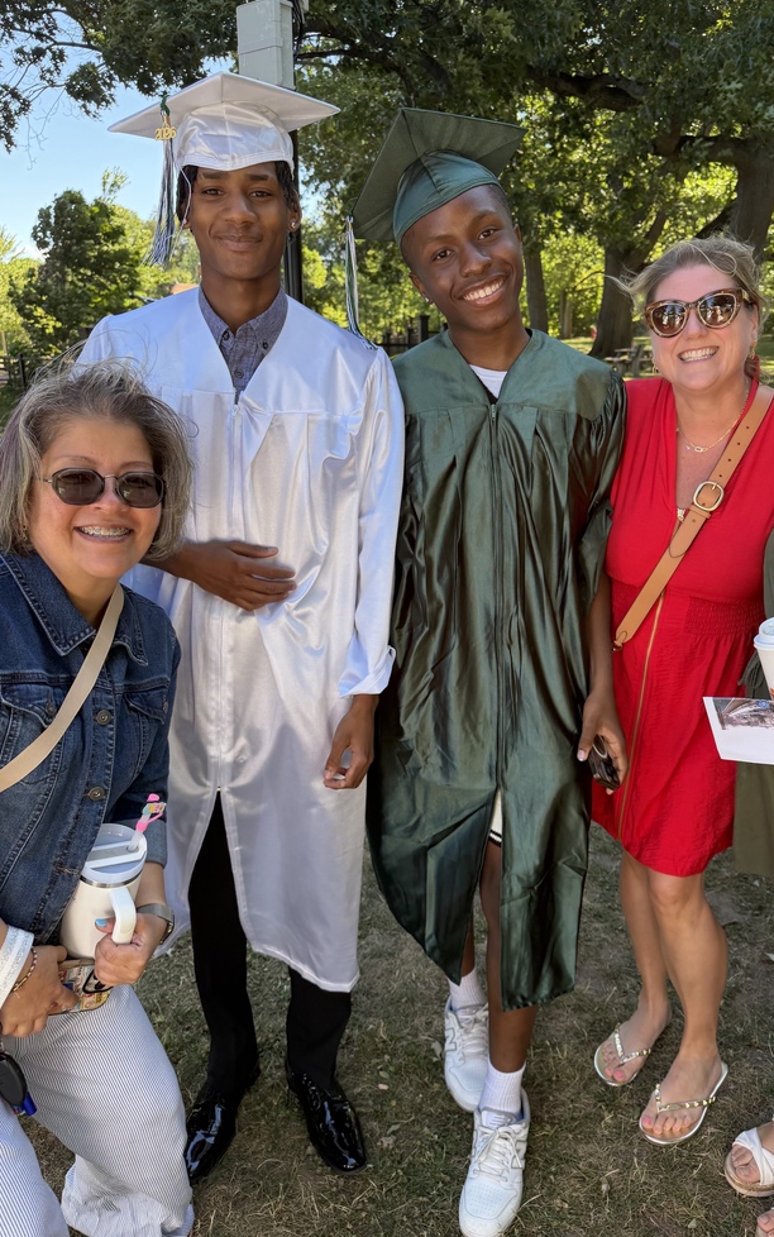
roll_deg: -0.7
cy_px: 631
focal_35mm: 26
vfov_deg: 70.4
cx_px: 460
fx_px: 877
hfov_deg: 47.4
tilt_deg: -16.8
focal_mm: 6.76
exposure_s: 1/387
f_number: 1.78
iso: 100
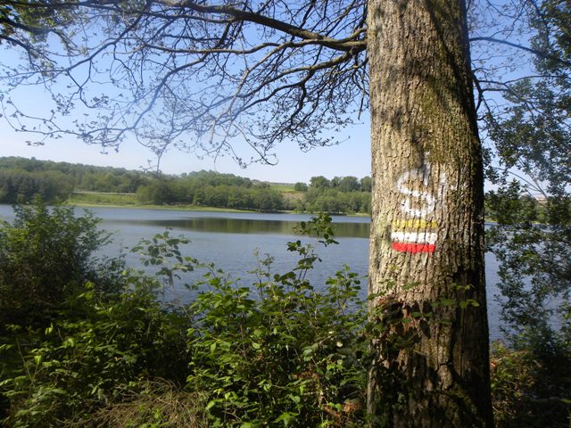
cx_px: 286
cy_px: 214
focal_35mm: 26
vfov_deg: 53.1
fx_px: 429
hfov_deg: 67.3
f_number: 5
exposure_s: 1/273
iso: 64
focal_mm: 4.6
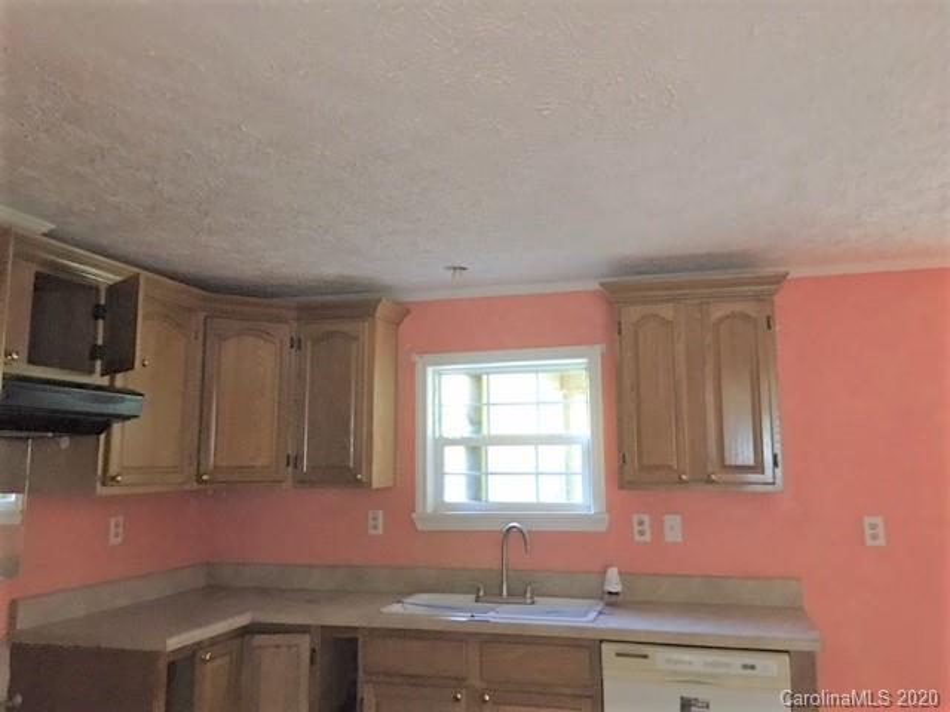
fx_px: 796
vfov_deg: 48.2
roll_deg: -1.5
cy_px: 356
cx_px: 475
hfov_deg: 61.7
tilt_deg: +9.1
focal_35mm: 29
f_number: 2.2
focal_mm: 4.15
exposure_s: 1/4
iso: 125
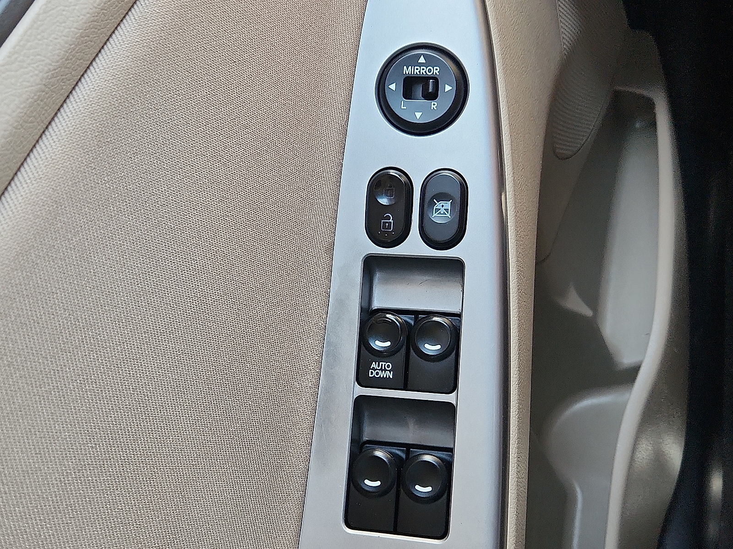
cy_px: 274
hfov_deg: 73.9
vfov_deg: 58.9
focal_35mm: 23
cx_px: 366
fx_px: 487
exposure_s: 1/59.2
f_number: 1.8
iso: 172
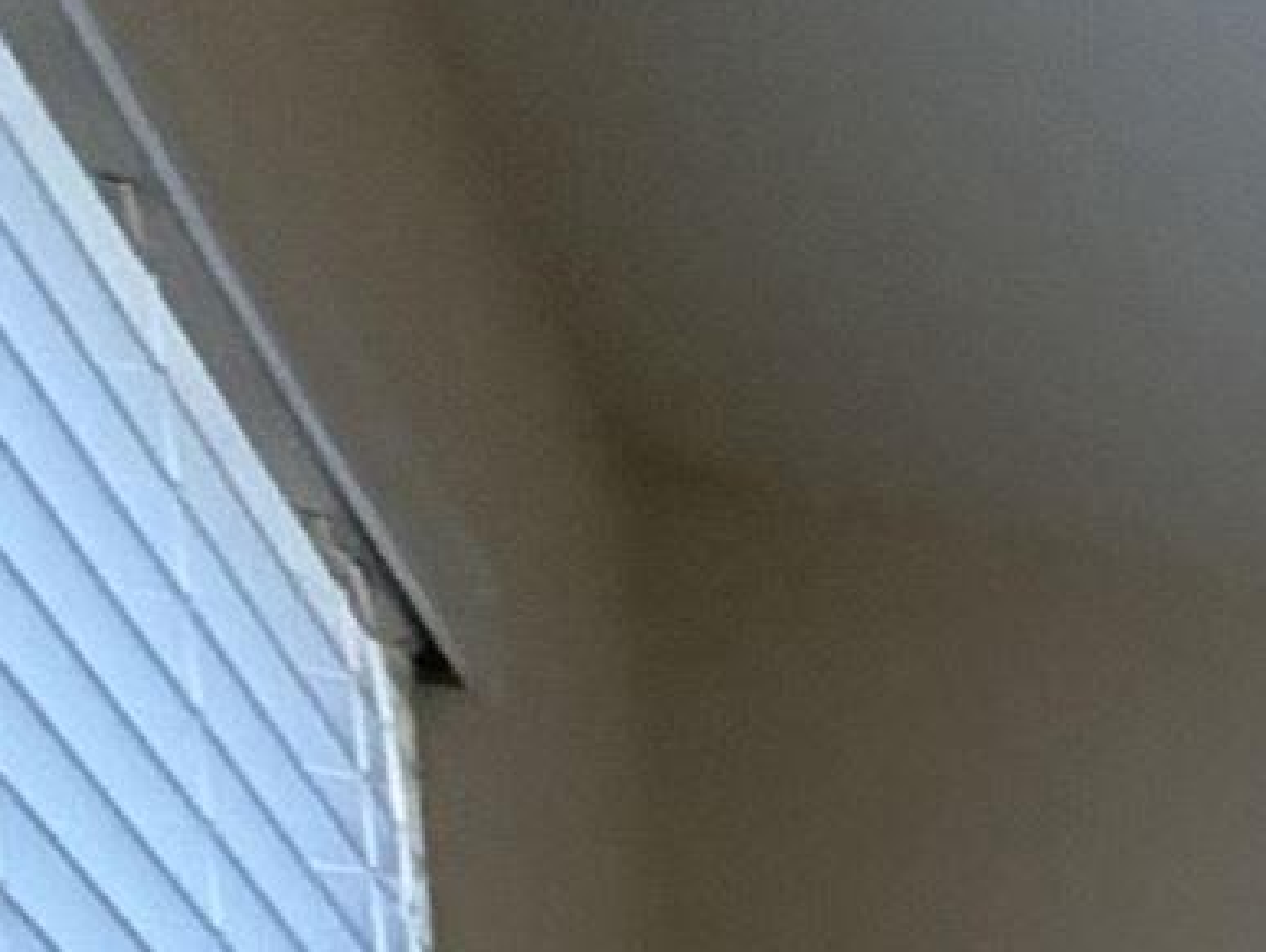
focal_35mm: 111
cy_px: 3262
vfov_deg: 9.1
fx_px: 4063
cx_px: 3553
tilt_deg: -7.8
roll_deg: -2.1
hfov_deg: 11.8
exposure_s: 1/120
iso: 250
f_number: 2.2
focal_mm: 2.22
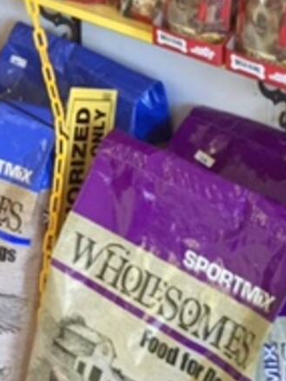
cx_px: -53
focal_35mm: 98
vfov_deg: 18.7
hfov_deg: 14.6
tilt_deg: -13.0
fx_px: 1079
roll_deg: +2.4
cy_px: -102
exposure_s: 1/30
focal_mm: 4.15
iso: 100
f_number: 2.2
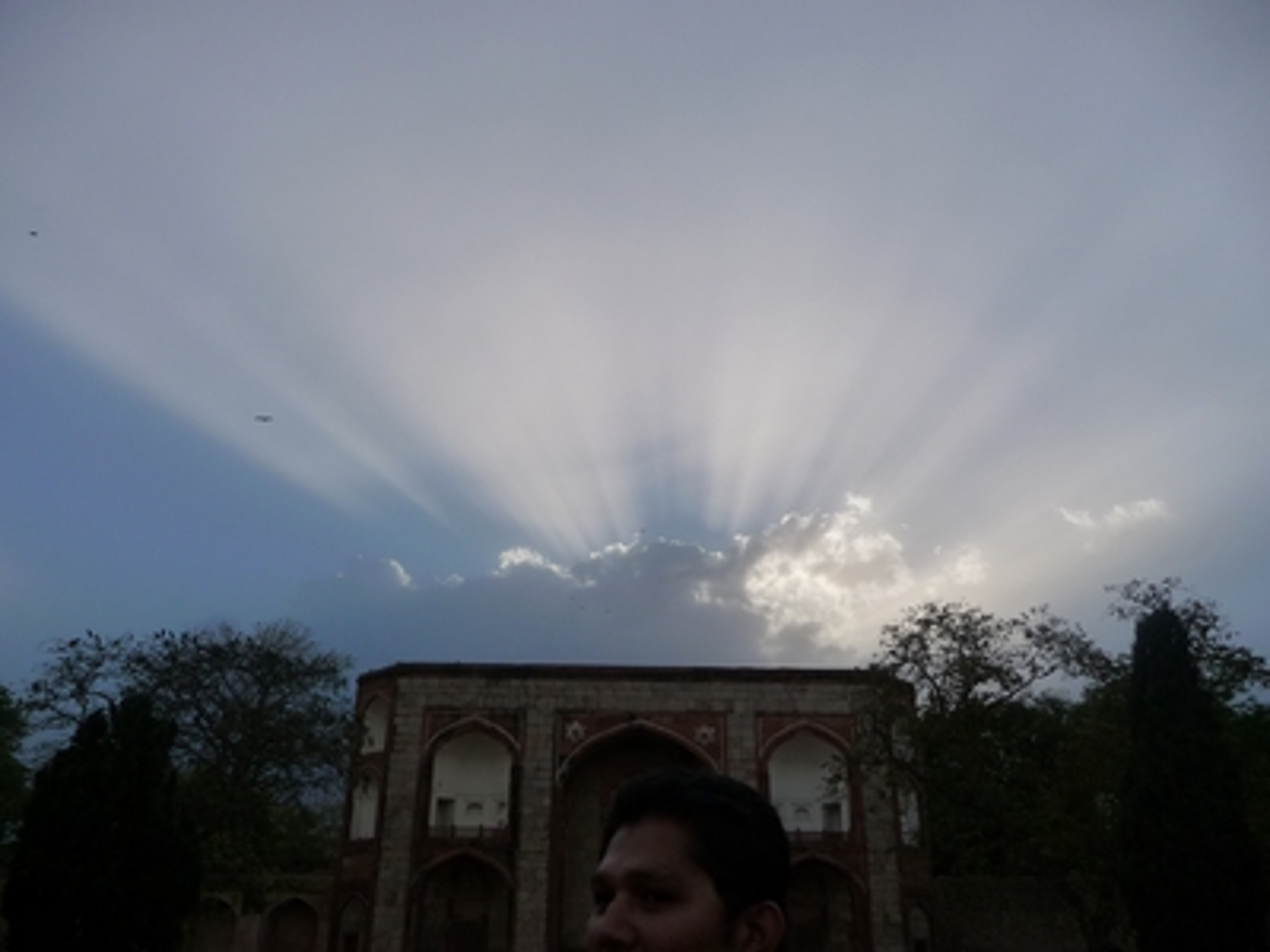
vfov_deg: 49.7
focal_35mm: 28
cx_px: 635
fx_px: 1027
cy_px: 476
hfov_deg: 63.4
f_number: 3.3
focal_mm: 4.7
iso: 160
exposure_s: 1/1000
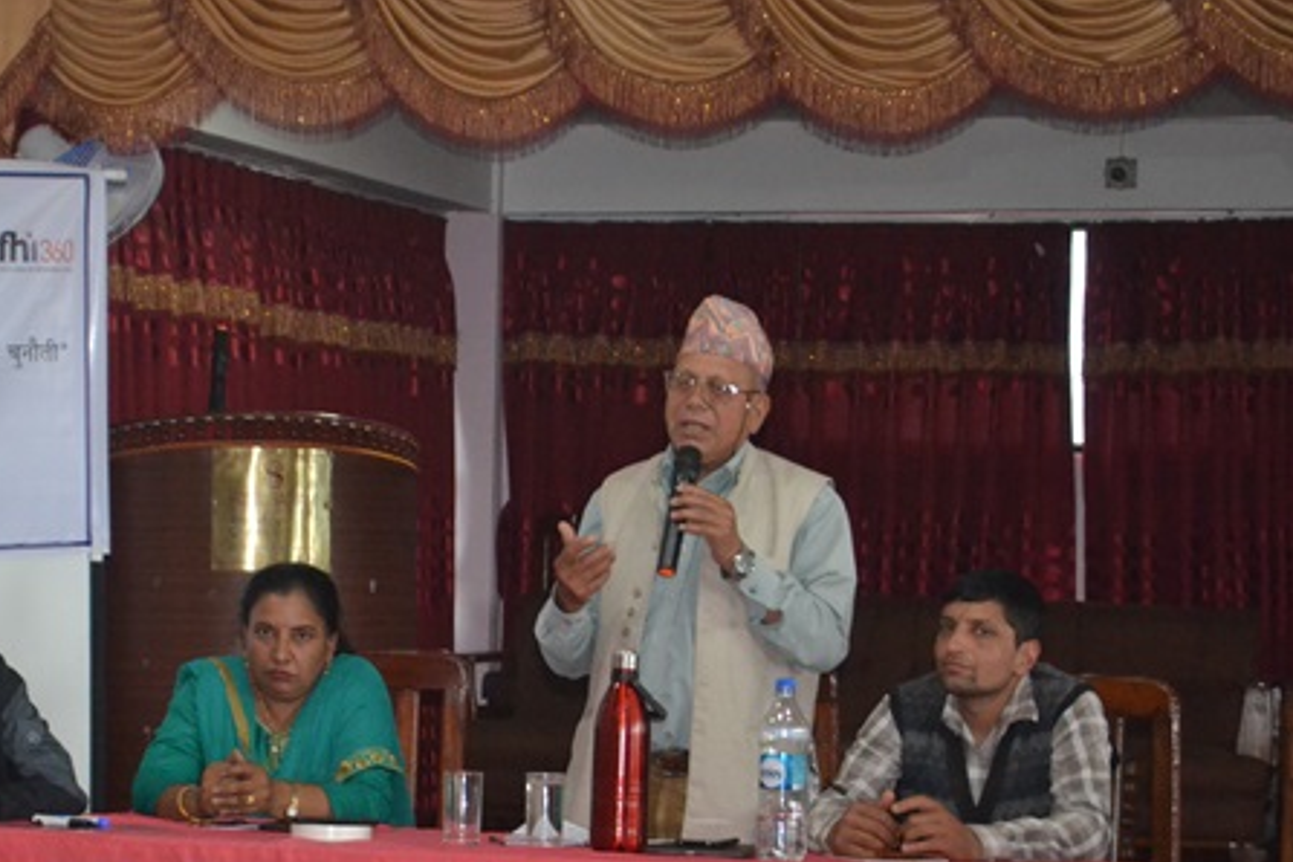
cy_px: 516
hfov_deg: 19.7
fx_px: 3699
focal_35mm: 103
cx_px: 370
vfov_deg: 13.3
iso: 3200
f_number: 5.3
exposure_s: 1/60
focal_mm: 48
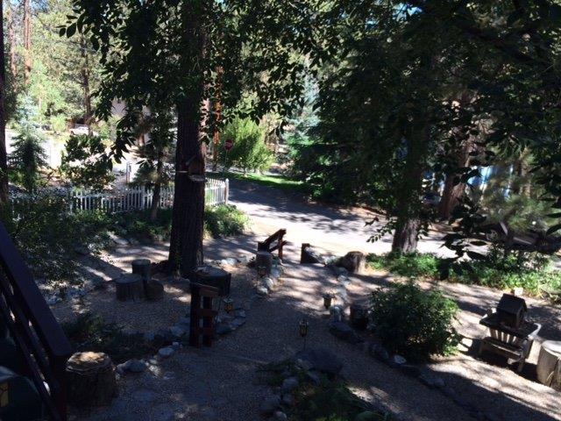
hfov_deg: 61.7
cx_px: 280
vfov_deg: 48.2
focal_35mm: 29
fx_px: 470
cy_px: 210
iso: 40
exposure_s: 1/488
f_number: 2.2
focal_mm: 4.15
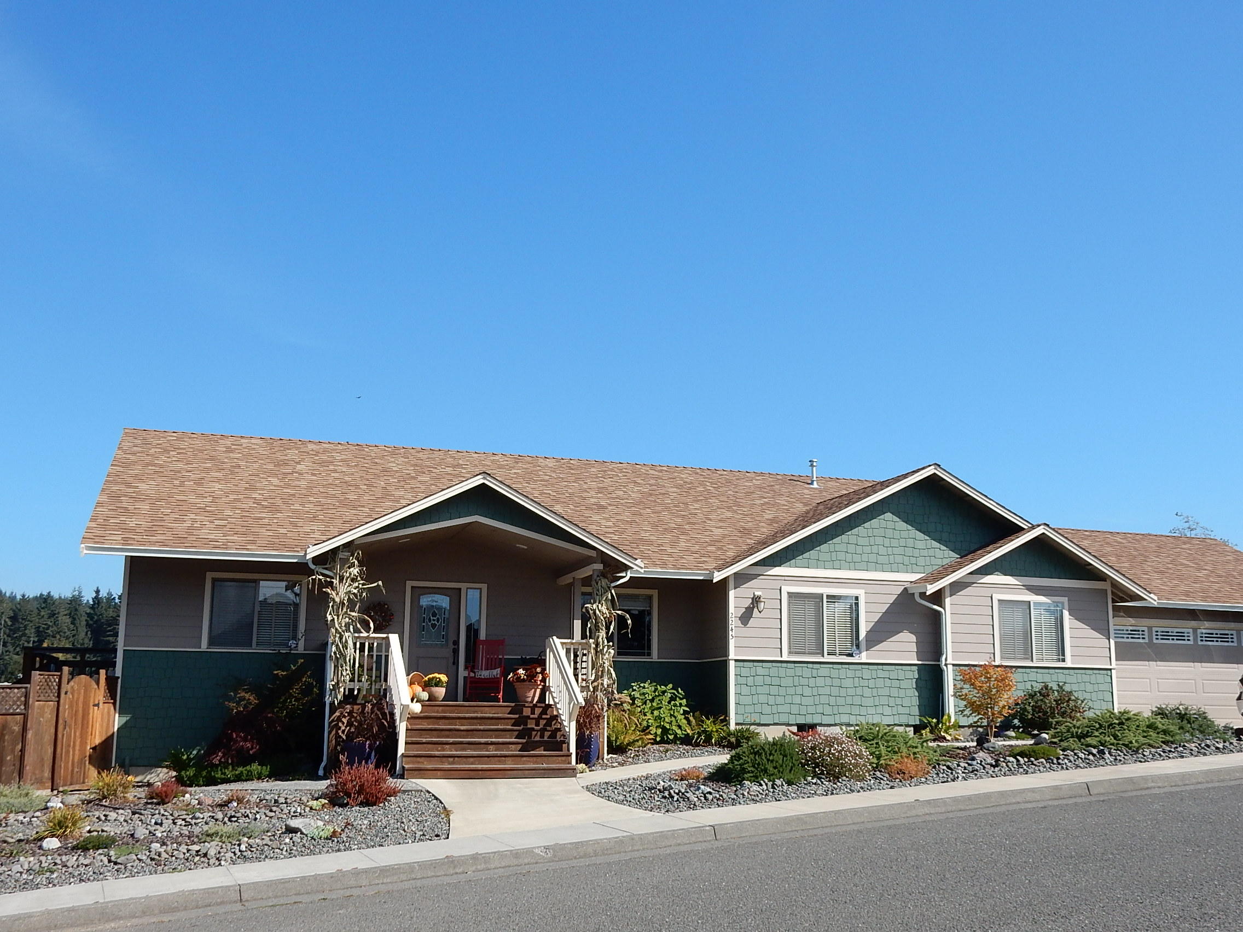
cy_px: 466
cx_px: 622
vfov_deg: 39.7
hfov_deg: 51.4
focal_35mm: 36
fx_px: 1293
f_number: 4
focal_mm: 6.4
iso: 125
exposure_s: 1/1000
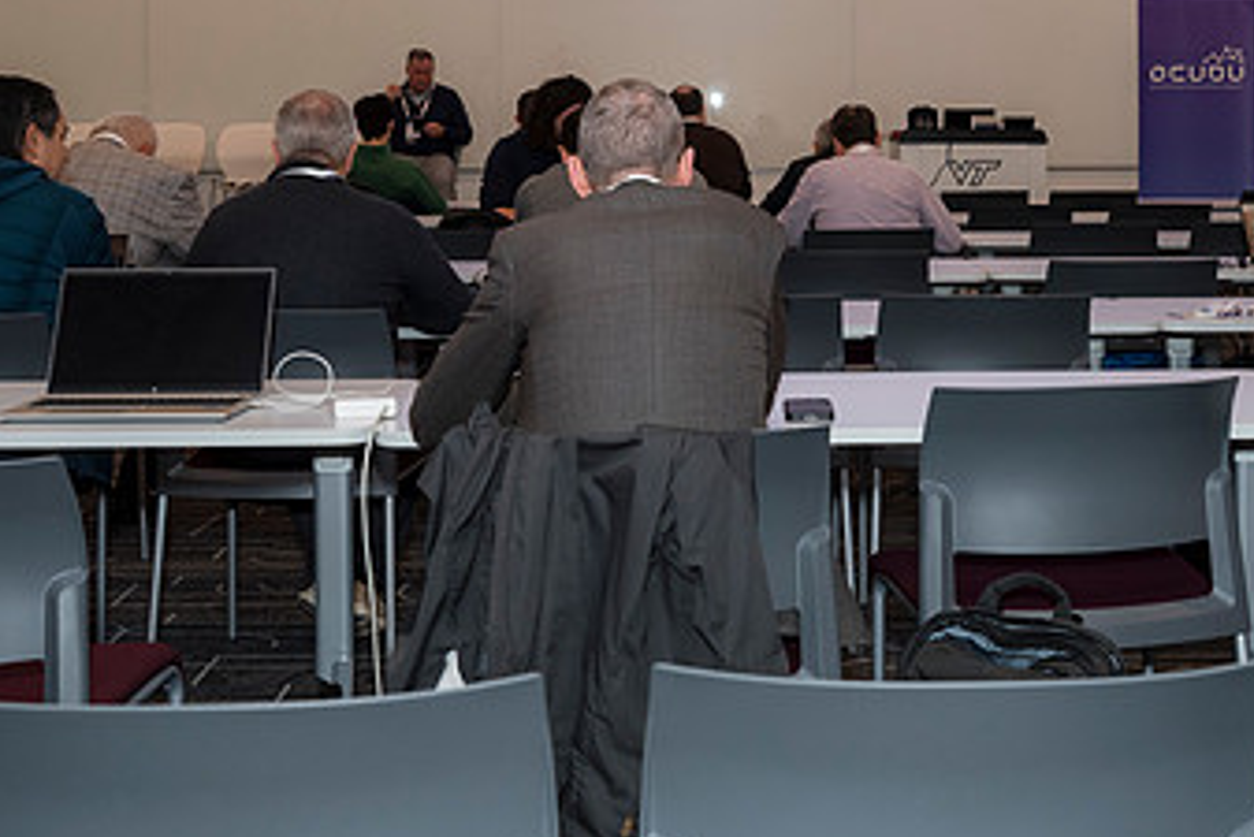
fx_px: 1917
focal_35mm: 55
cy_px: 151
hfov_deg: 36.1
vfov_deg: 24.2
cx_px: 774
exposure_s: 1/125
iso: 800
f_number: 5.6
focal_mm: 32
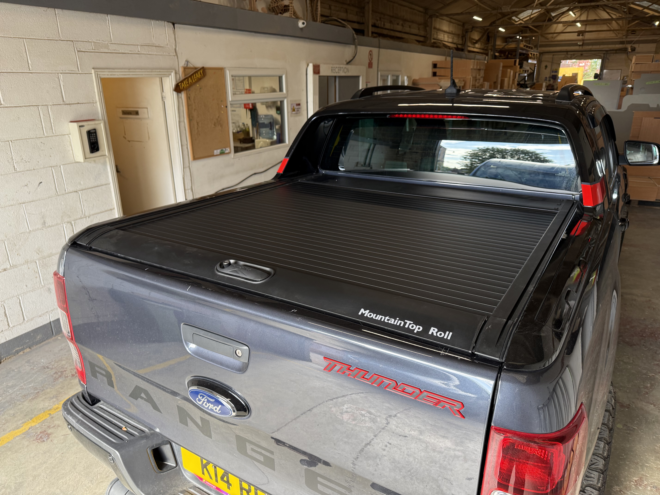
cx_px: 330
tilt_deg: -20.9
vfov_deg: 56.8
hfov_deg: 71.6
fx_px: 458
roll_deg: +0.7
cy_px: 248
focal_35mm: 24
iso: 125
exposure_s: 1/100
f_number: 1.78
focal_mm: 6.76
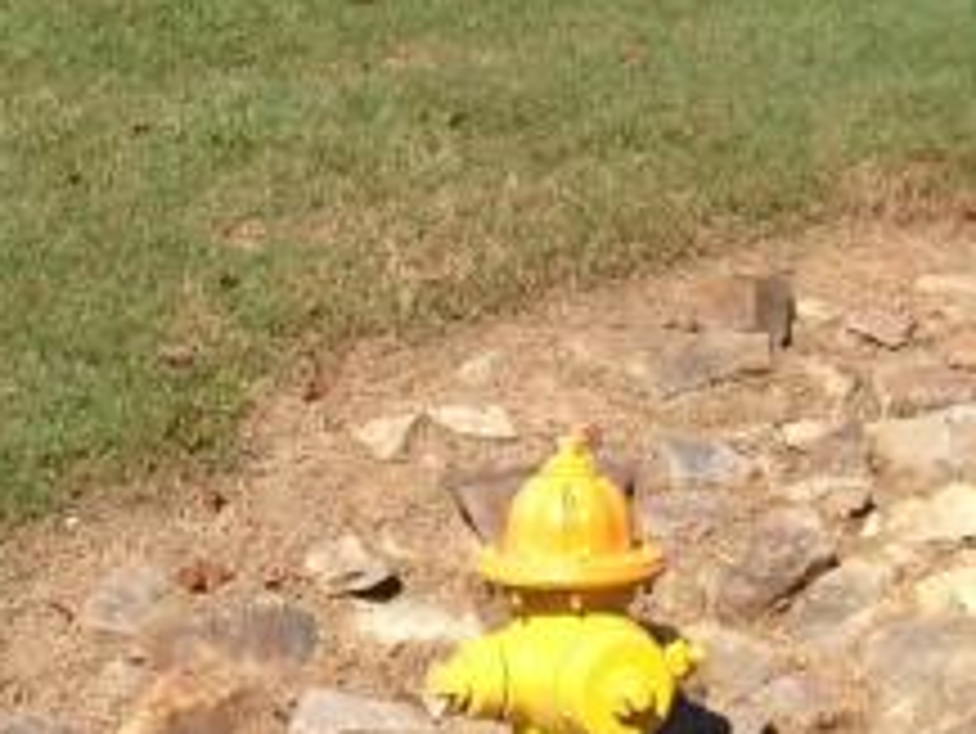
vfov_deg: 8.8
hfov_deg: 11.9
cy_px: -369
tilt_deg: +3.3
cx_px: 769
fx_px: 4655
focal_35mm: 165
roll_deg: -0.1
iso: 50
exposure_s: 1/1534
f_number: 2.4
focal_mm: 4.28
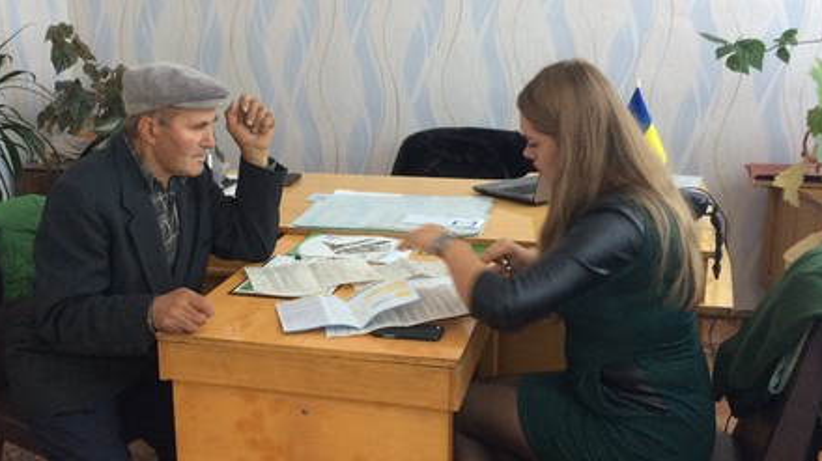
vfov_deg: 25.9
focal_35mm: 46
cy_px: 237
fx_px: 1002
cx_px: 305
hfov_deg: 44.2
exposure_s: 1/33
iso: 160
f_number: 2.2
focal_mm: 4.15
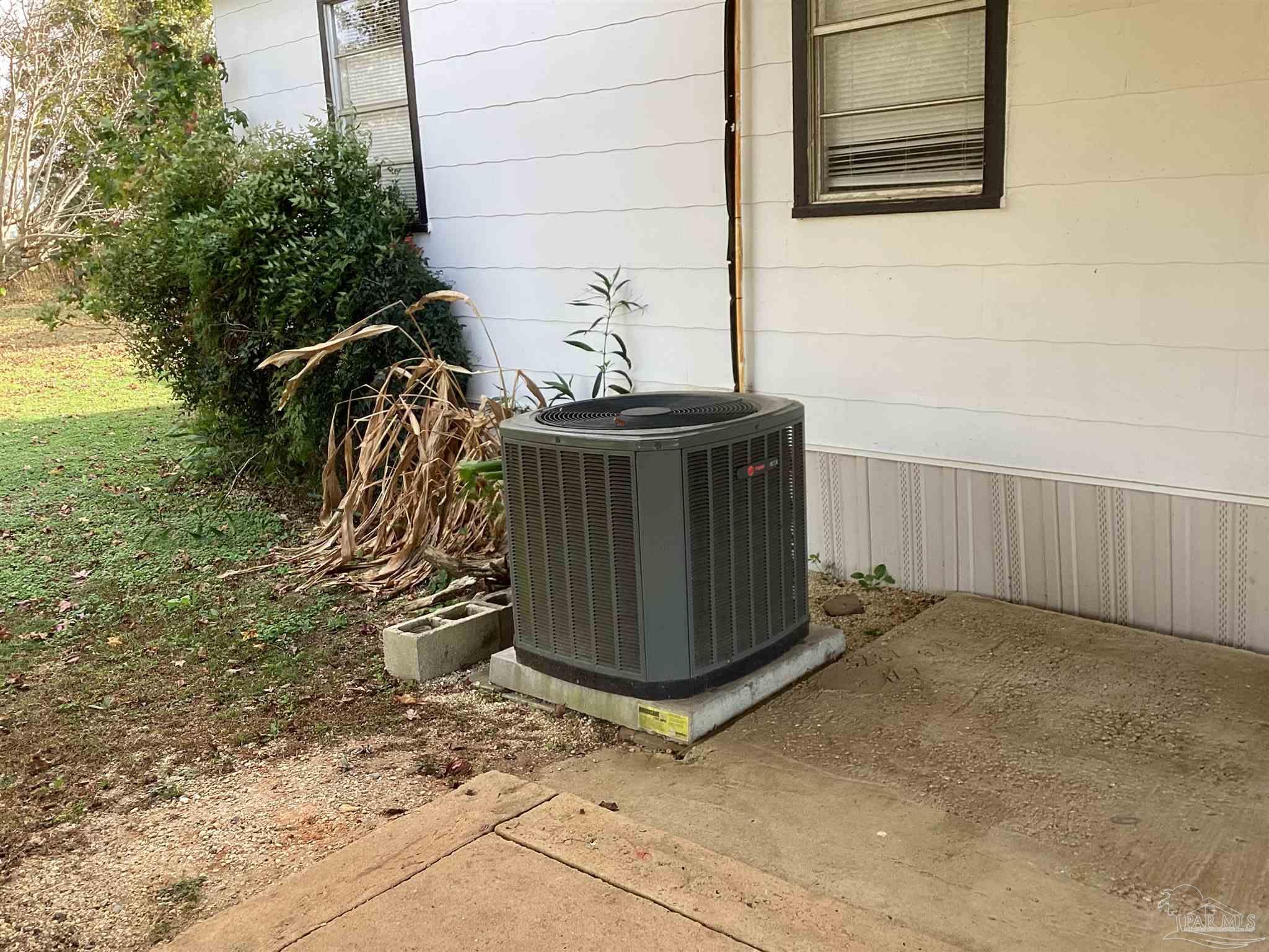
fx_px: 1136
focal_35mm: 31
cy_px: 476
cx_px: 634
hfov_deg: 58.4
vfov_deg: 45.4
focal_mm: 3.3
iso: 40
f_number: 2.4
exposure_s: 1/120
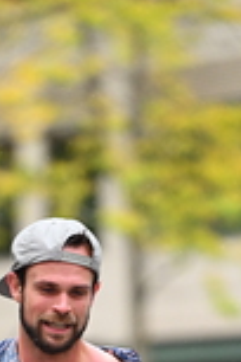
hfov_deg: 2.2
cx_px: 70
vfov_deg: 3.3
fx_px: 6155
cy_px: 608
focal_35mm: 613
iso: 1250
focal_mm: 170
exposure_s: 1/1600
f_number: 2.8
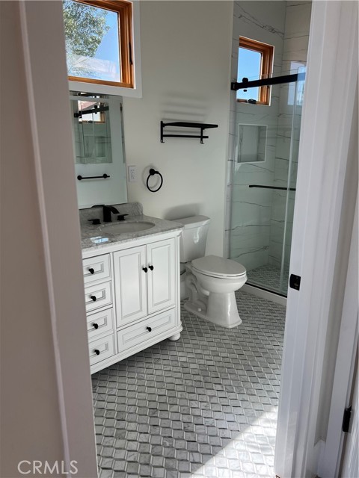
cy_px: 239
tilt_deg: -16.0
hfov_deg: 53.1
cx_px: 180
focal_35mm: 26
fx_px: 360
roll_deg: -0.4
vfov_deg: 67.3
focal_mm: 5.7
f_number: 1.5
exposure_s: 1/621
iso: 50
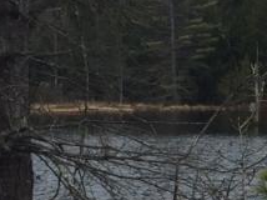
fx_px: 1071
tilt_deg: +0.4
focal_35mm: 139
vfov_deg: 10.6
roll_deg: +0.3
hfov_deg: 12.2
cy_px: 96
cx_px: 568
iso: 32
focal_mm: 4.15
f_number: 2.2
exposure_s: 1/694
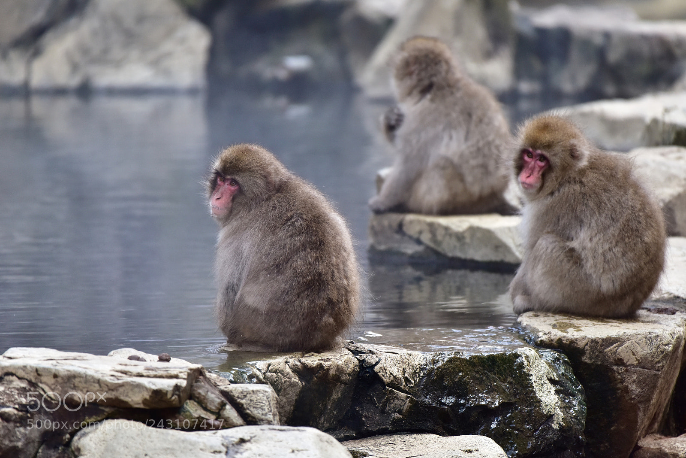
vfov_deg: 2.8
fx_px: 9528
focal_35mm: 500
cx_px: 343
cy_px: 229
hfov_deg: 4.1
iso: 800
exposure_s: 1/500
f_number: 5.6
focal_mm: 500
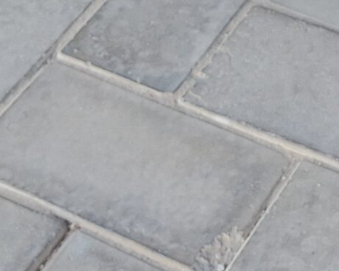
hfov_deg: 13.8
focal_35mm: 134
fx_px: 1345
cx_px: 456
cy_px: -349
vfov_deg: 10.2
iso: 32
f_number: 1.8
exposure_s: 1/120
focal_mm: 4.69
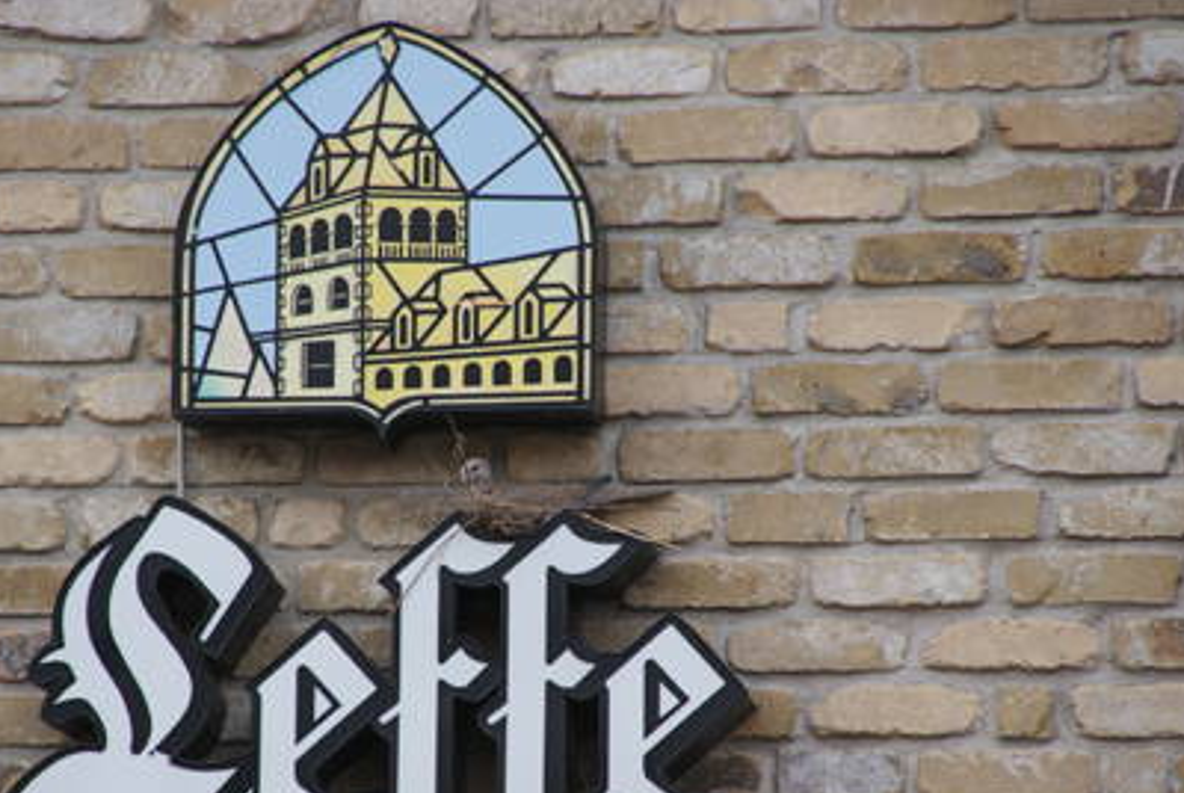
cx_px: 521
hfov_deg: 5.5
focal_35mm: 375
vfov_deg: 3.7
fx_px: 12351
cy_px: 493
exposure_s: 1/250
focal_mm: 200
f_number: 6.3
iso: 400
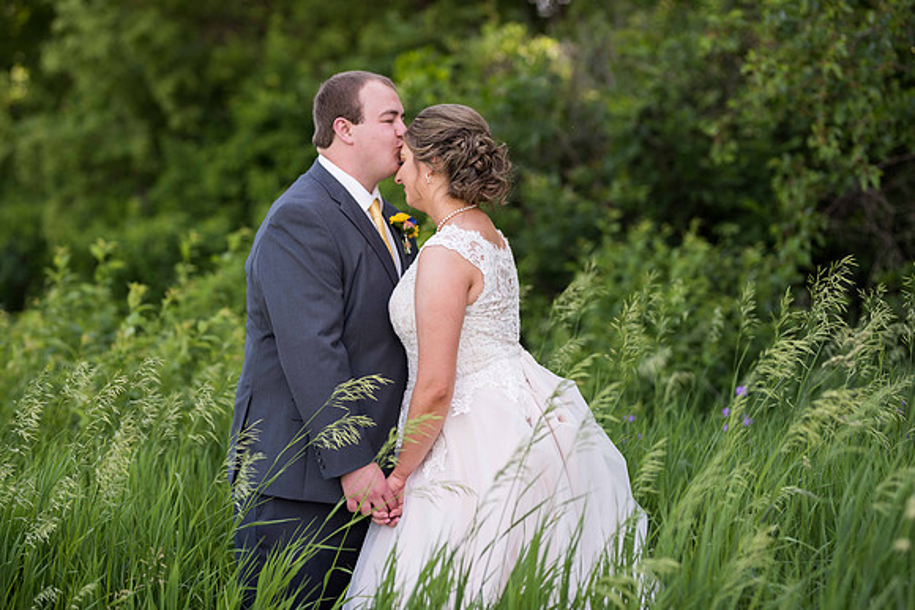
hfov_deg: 23.9
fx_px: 2161
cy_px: 305
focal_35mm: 85
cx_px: 458
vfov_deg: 16.1
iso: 40
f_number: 2
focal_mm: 85
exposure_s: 1/400
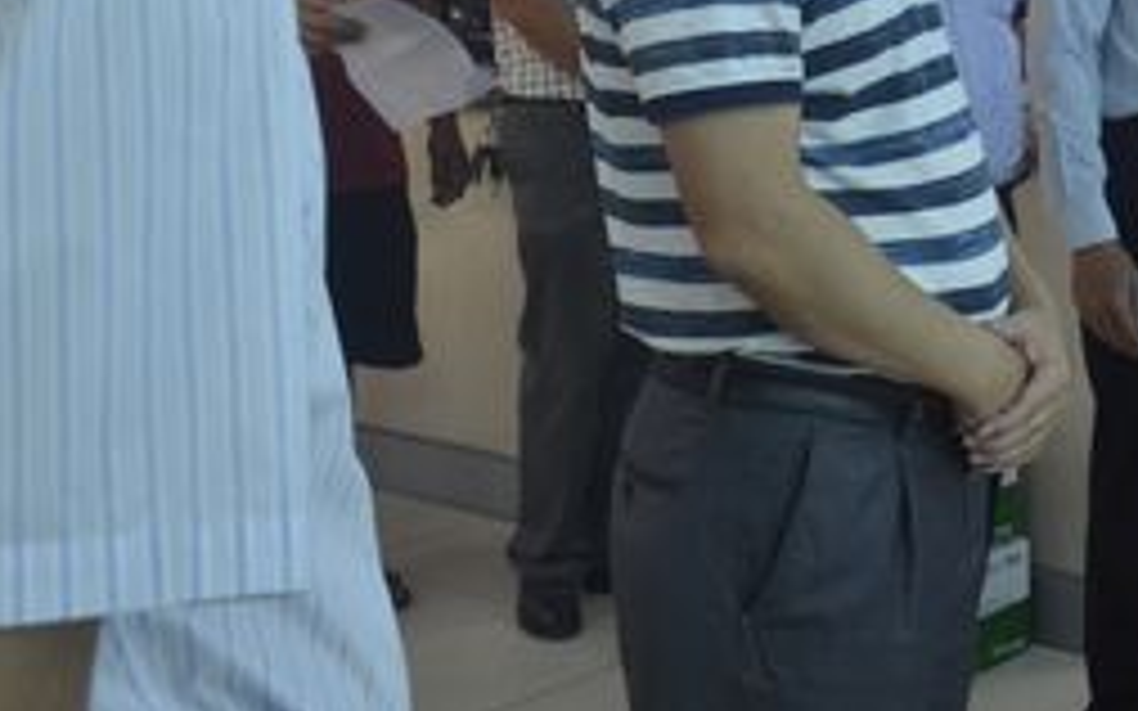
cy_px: -169
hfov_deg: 24.3
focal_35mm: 83
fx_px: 2580
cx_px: 976
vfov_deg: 15.1
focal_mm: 23
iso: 800
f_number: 6.3
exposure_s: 1/160
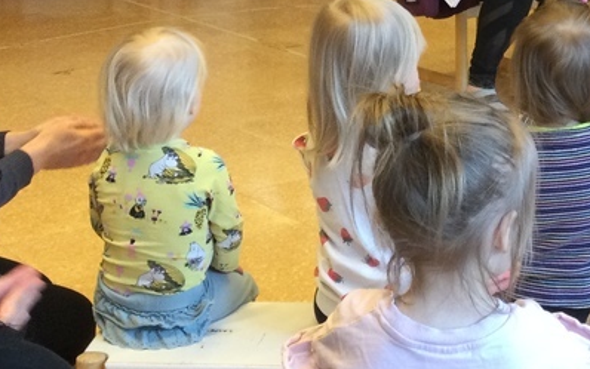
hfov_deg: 23.2
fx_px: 1415
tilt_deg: -7.3
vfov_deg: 14.4
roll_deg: -0.5
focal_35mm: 88
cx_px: 463
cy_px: -64
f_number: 2.4
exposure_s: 1/33
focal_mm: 3.3
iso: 80
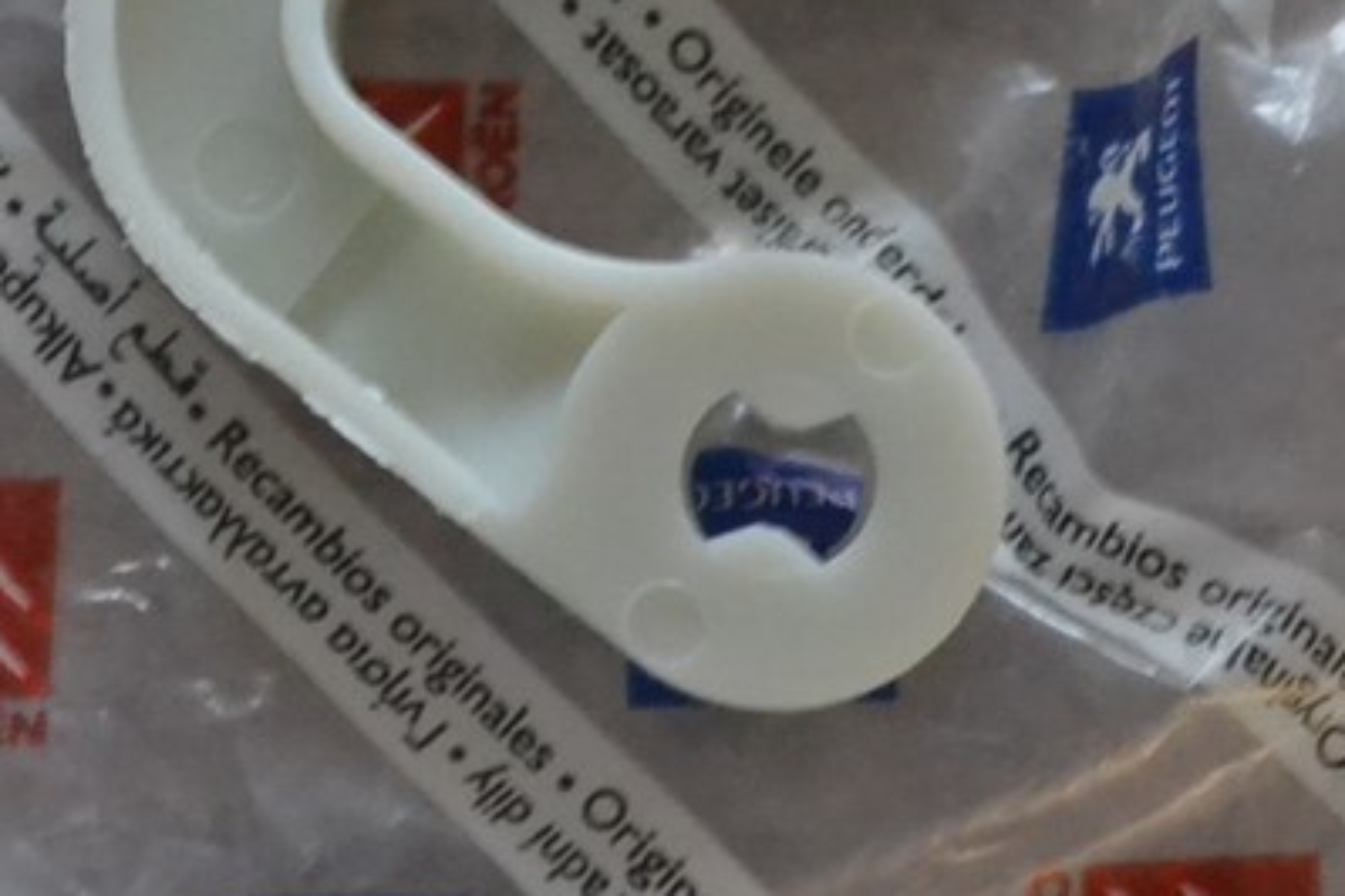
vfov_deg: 6.7
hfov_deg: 10.1
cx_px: 981
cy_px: -199
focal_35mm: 203
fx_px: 7584
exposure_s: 1/25
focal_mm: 40
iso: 3200
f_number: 5.3
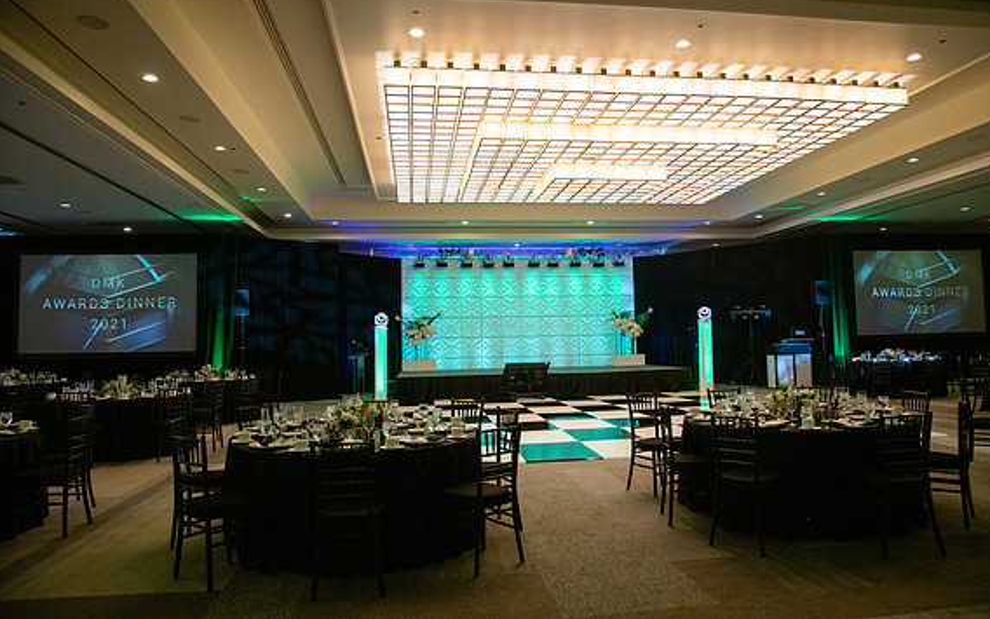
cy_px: 283
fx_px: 675
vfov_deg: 49.2
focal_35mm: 25
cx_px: 504
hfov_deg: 72.5
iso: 1600
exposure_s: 1/80
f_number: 6.3
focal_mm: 24
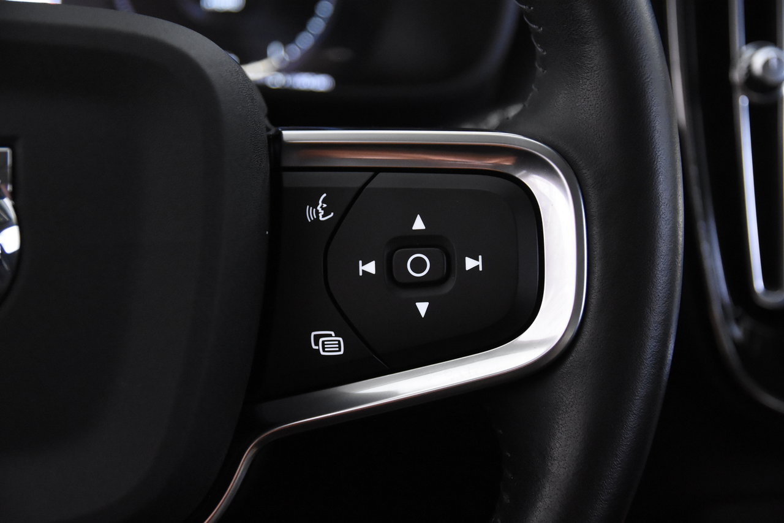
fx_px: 1470
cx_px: 392
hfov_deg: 29.9
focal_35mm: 68
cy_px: 262
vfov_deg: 20.2
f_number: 3.5
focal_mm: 45
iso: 5000
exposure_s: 1/80
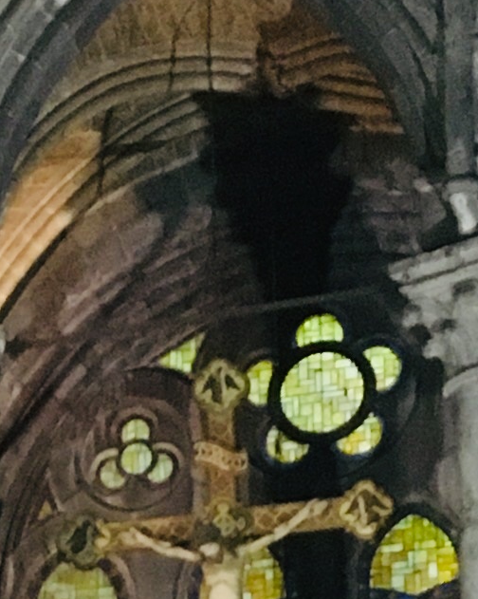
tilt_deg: +9.5
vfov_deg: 10.1
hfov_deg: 8.4
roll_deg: +1.4
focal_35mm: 181
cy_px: 1097
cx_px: -130
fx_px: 3204
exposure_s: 1/17
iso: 250
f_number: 2.2
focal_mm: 4.15
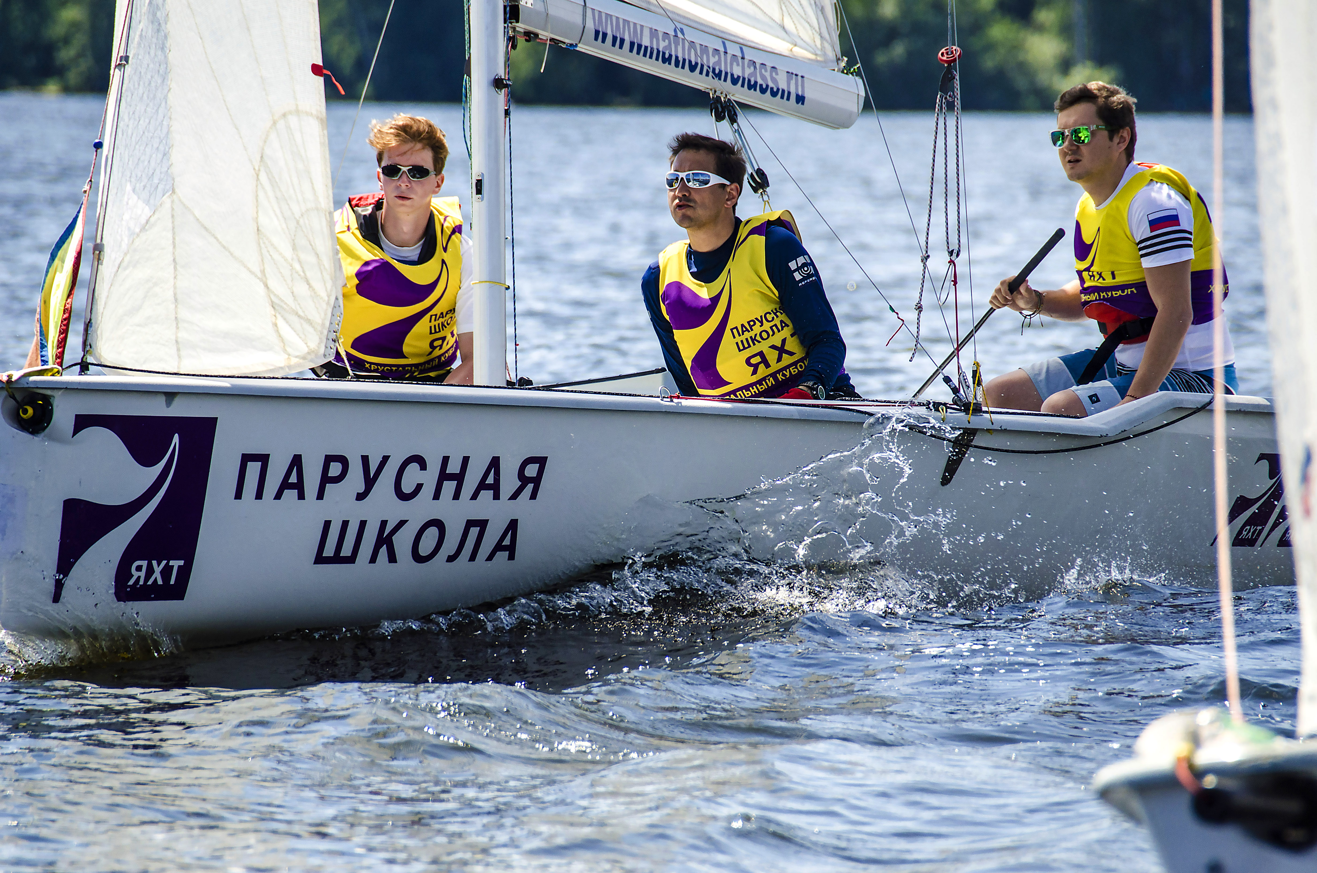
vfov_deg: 3.0
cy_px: 436
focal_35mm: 450
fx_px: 16428
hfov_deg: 4.6
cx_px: 658
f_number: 7.1
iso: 320
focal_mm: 300
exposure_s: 1/800
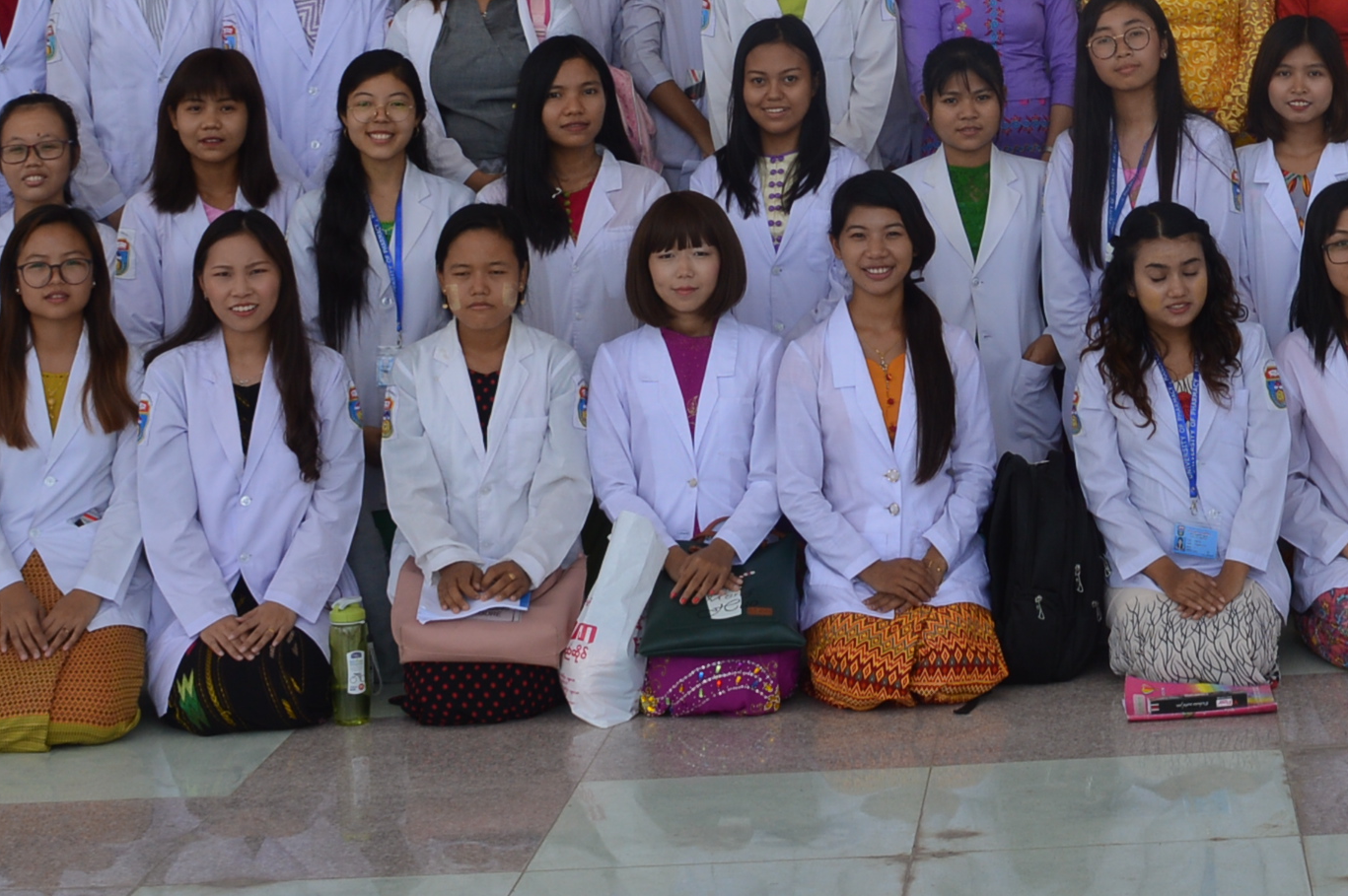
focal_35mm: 99
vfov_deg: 13.3
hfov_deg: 20.3
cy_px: -243
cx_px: 1172
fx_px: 3704
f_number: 7.1
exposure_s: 1/200
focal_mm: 20
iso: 100
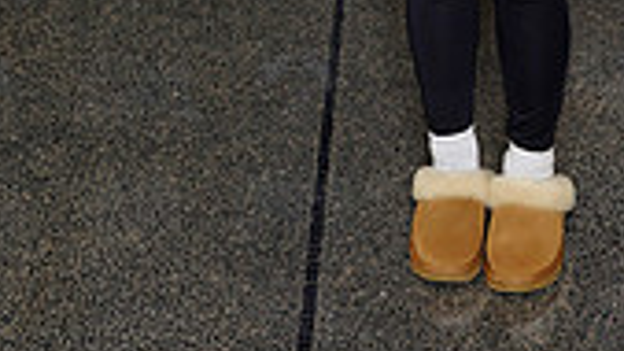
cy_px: -425
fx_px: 1936
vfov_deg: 9.5
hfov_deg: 18.2
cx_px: 487
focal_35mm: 117
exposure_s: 1/125
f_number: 8
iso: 800
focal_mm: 42
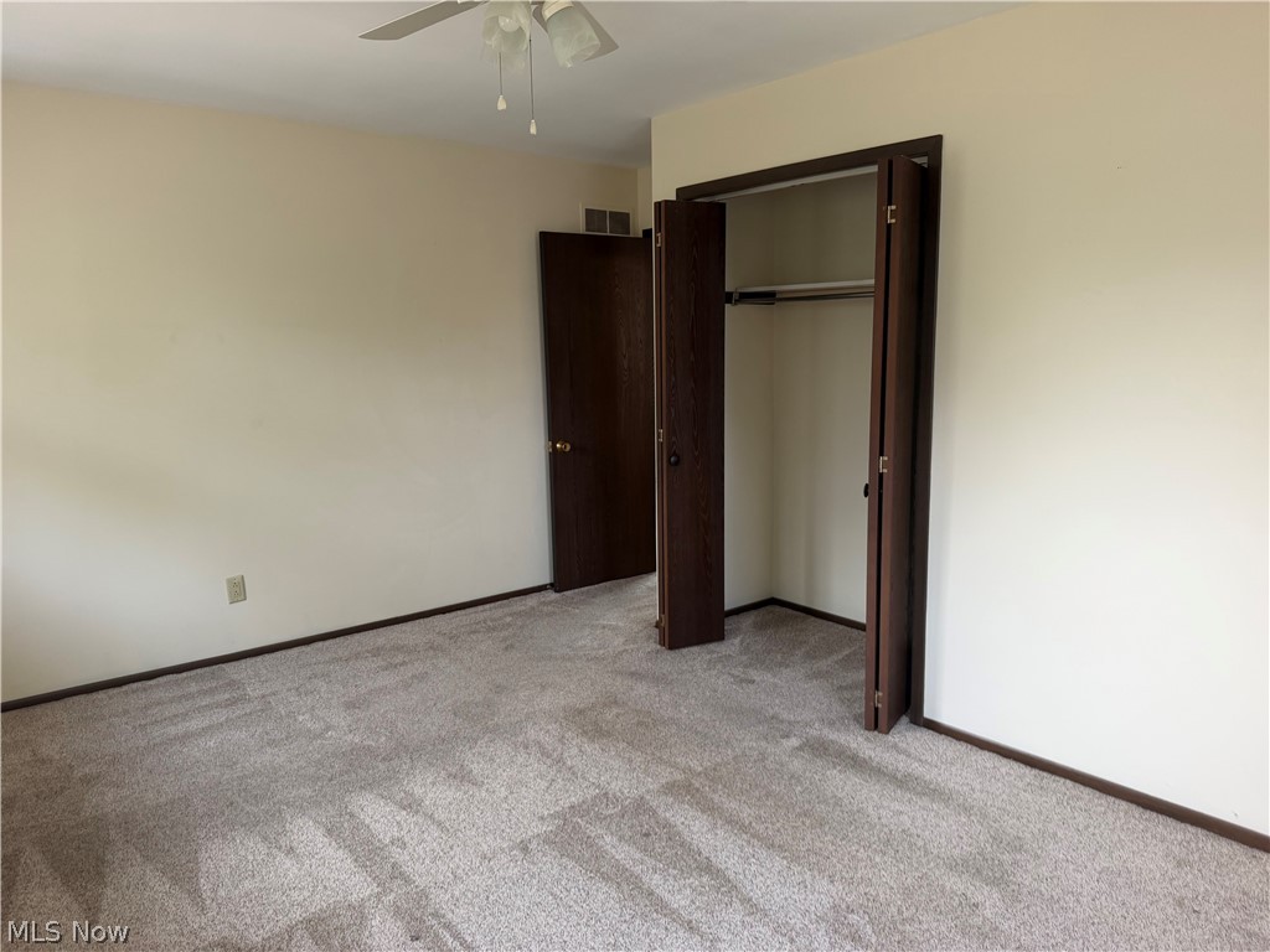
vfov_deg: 56.8
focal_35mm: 24
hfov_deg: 71.6
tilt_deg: -8.6
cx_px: 635
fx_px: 881
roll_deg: +0.9
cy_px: 476
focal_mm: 6.76
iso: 200
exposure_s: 1/121
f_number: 1.78
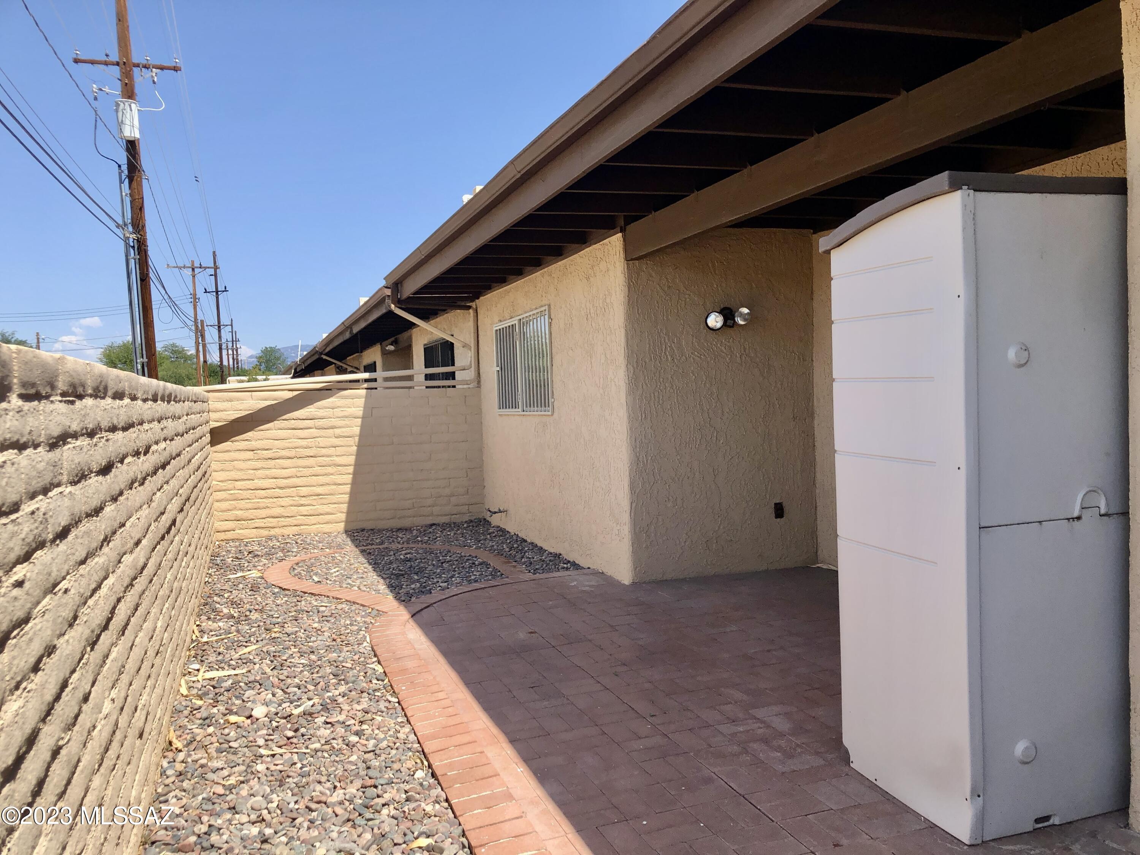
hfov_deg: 63.4
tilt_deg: -3.2
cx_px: 570
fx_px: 922
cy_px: 428
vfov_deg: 49.7
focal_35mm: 28
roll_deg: +1.6
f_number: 1.8
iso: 20
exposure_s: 1/1312
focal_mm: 3.99
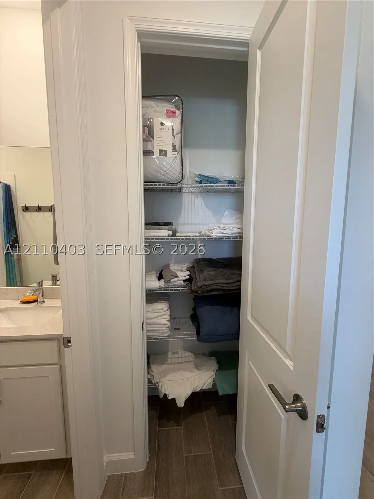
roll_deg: -0.3
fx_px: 202
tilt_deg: -5.1
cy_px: 250
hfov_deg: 85.7
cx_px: 187
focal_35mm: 14
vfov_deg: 102.1
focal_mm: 2.22
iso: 160
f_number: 2.2
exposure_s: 1/60
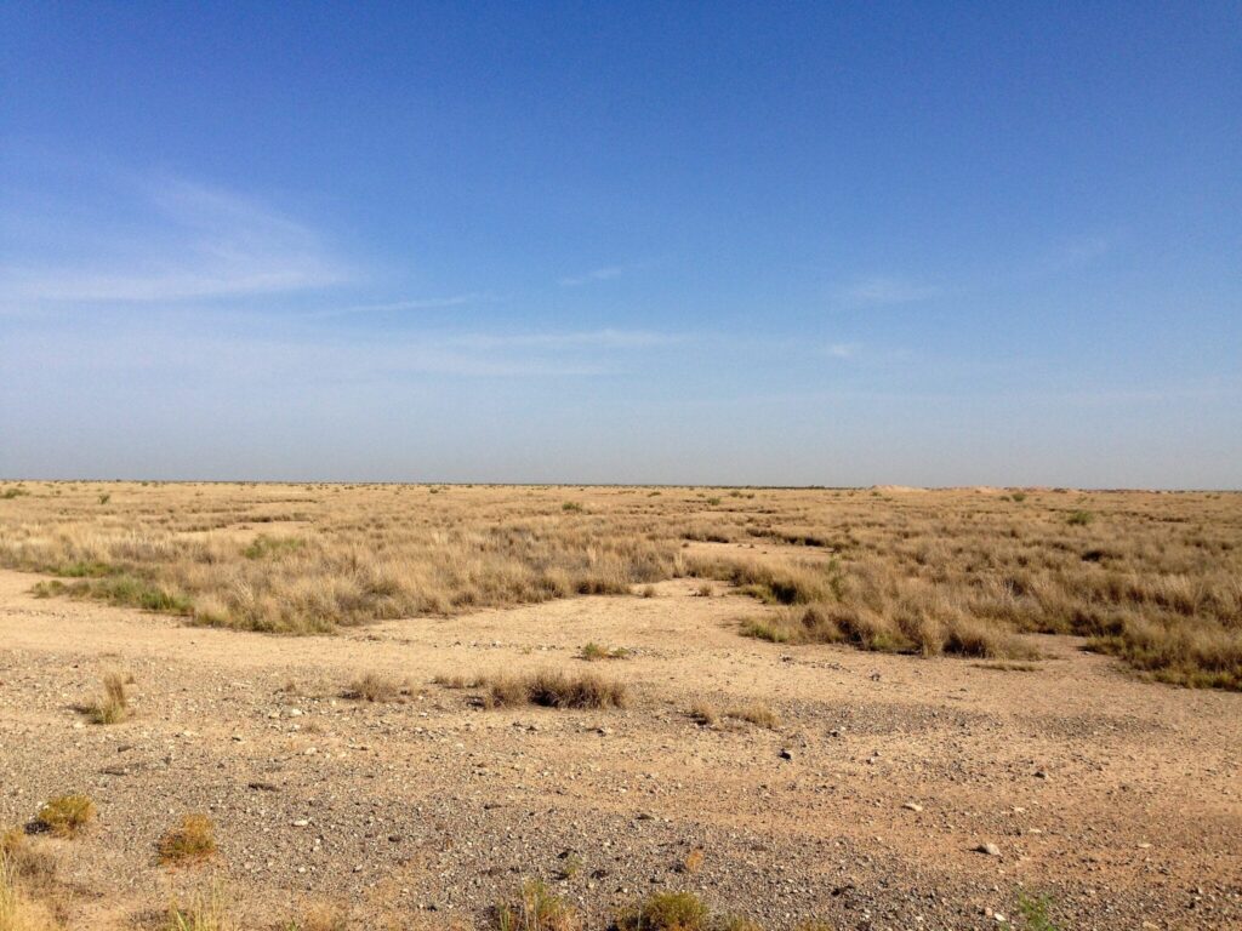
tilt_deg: +1.2
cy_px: 466
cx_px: 621
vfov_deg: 42.9
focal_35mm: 33
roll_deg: +1.5
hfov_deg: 55.4
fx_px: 1184
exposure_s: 1/2463
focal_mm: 4.12
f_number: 2.4
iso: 50
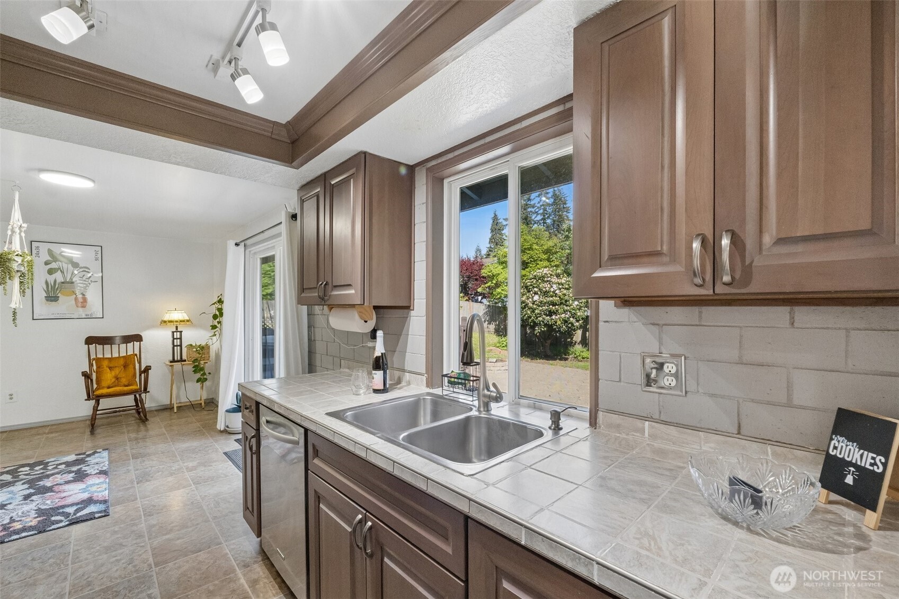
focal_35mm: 15
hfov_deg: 100.4
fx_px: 375
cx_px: 450
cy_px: 300
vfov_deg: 77.3
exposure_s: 1/30
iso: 800
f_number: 9
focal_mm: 10
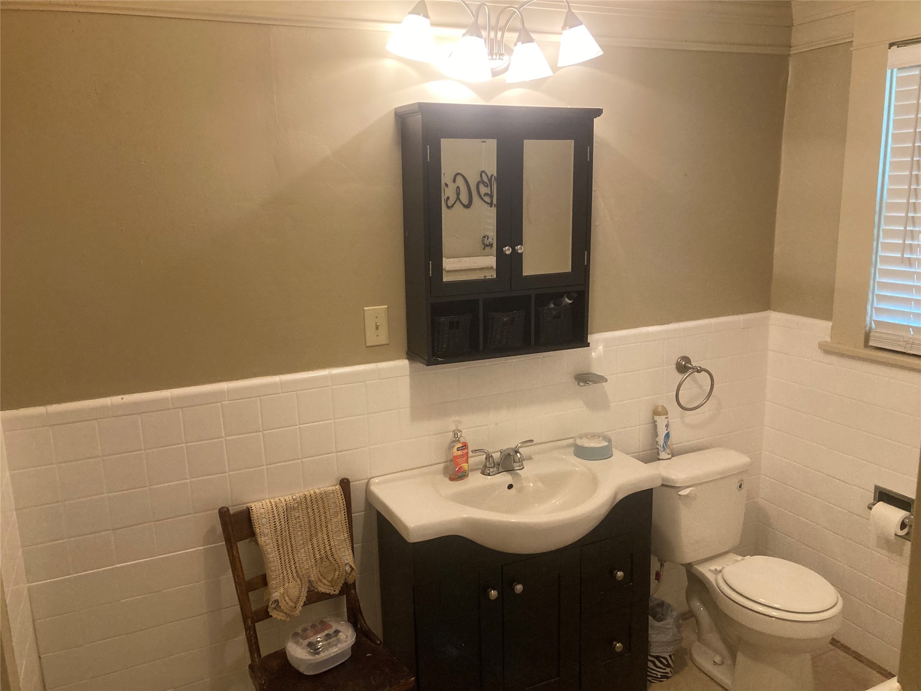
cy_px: 346
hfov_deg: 63.4
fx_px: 745
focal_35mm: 28
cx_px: 460
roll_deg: +1.6
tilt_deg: -11.5
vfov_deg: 49.7
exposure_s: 1/60
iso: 320
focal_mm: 3.99
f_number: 1.8
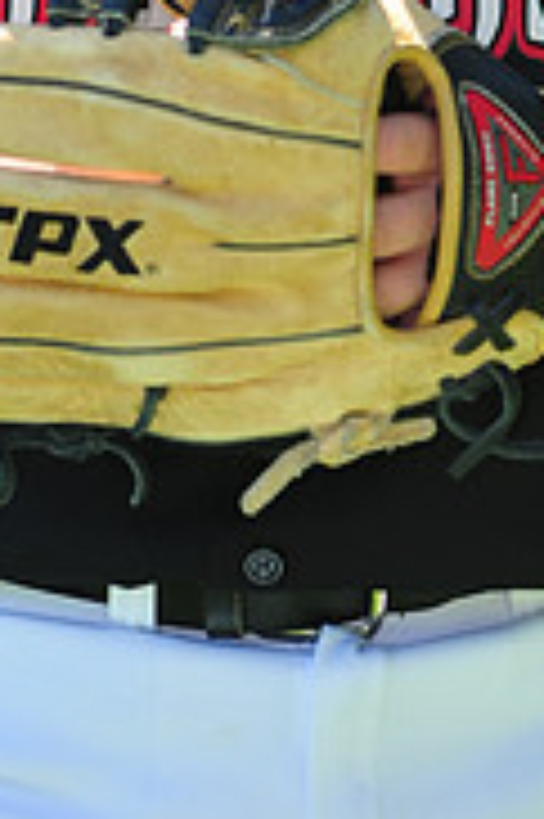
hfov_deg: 2.2
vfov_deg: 3.2
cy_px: -418
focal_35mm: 638
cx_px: 274
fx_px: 14488
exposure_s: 1/400
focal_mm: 200
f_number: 4.5
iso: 200
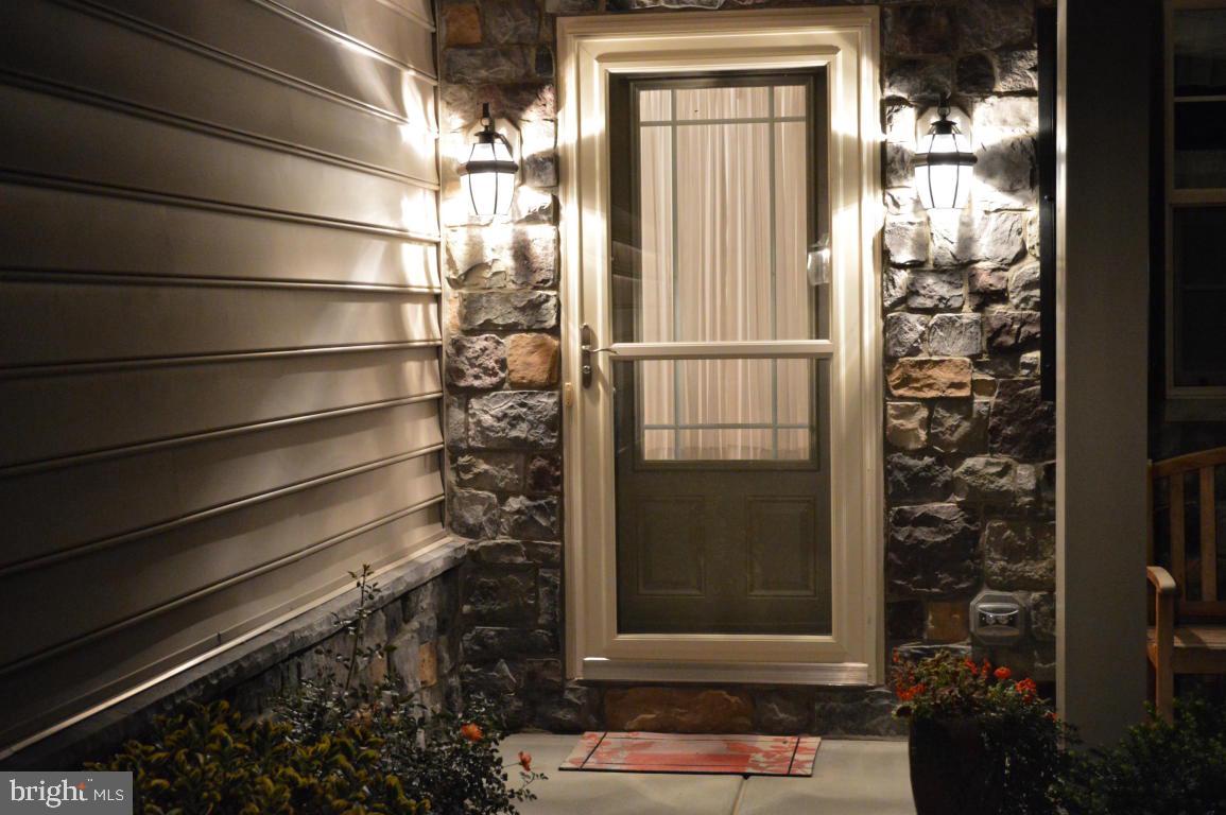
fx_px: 1837
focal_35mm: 54
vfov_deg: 25.0
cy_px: 408
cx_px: 613
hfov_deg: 36.9
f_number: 5
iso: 3200
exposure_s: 1/10
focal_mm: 36
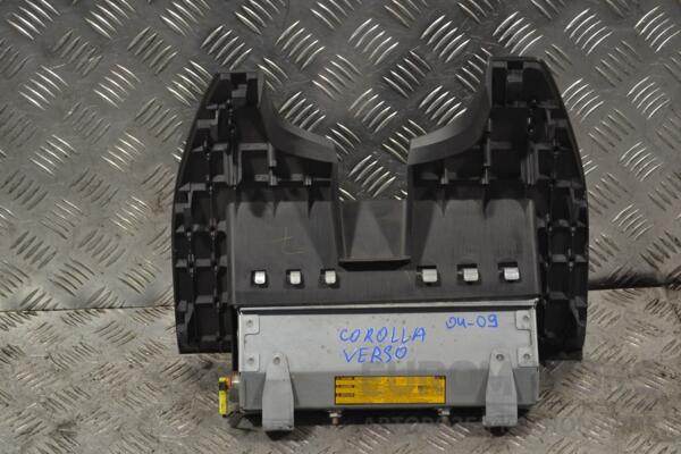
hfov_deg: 30.5
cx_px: 340
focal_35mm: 66
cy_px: 227
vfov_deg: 20.6
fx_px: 1248
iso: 400
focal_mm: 44
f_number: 5.3
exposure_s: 1/100
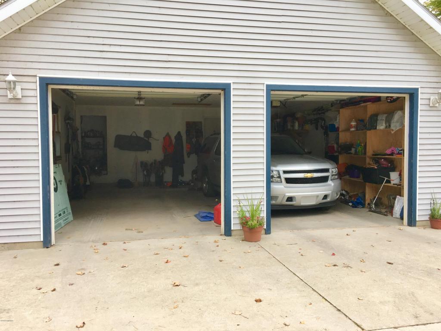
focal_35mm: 29
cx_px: 220
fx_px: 369
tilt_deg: -3.0
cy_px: 166
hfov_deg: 61.7
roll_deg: +0.6
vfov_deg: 48.2
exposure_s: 1/120
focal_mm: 4.15
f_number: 2.2
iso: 32
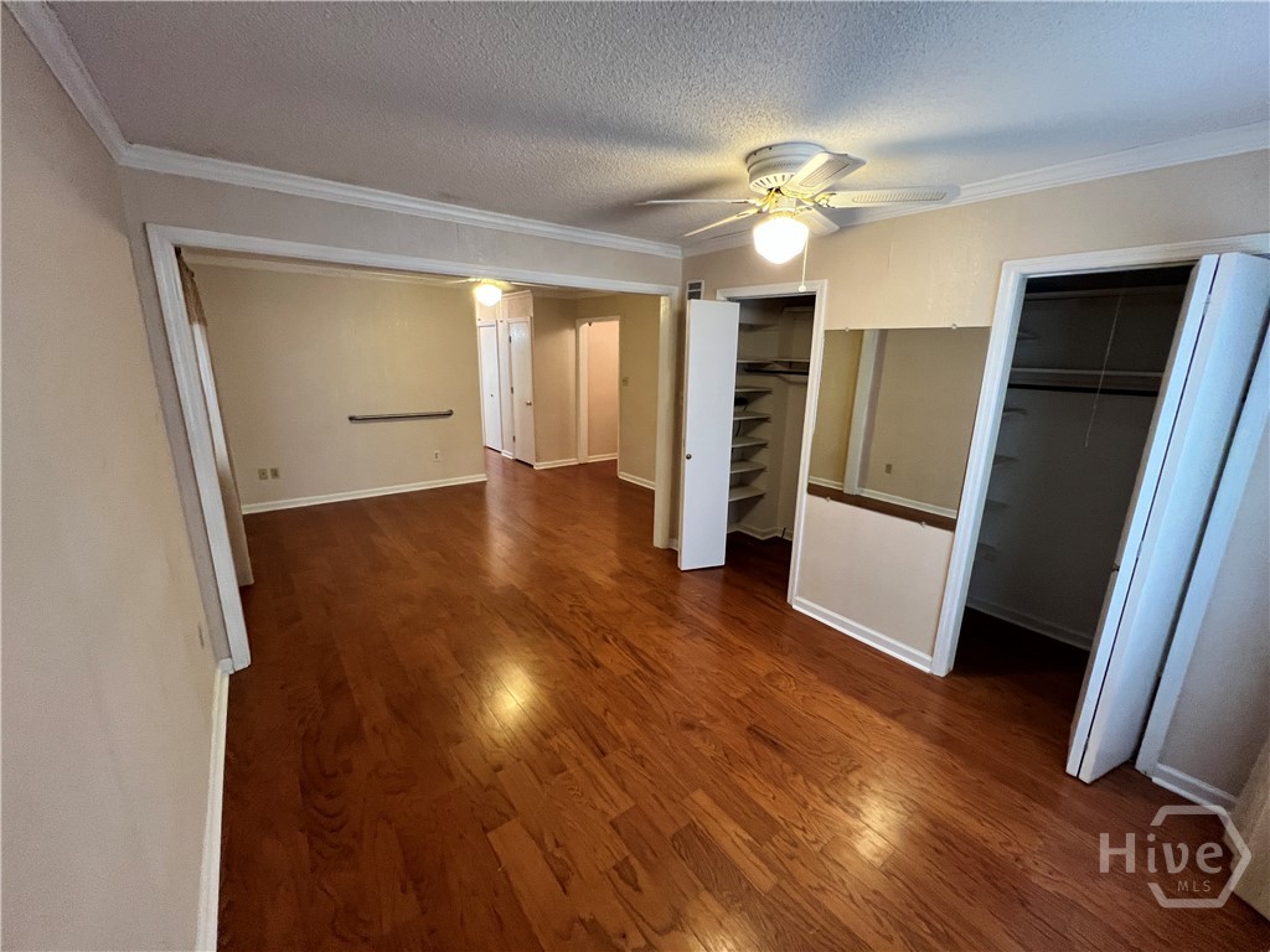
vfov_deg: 89.9
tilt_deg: -14.4
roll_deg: -0.9
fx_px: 477
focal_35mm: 13
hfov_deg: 106.2
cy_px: 476
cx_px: 635
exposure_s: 1/60
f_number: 1.8
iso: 400
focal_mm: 1.57
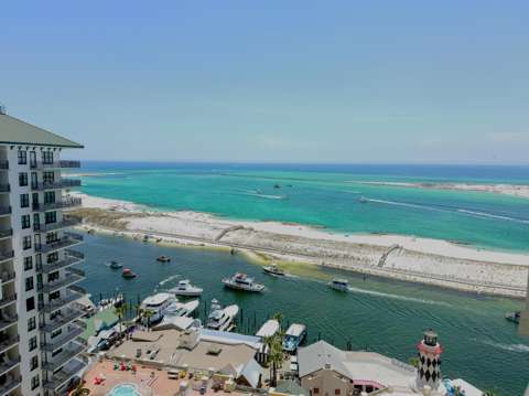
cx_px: 264
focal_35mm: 24
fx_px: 366
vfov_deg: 56.7
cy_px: 198
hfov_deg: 71.7
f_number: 1.8
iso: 80
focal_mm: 6.76
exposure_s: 1/10000
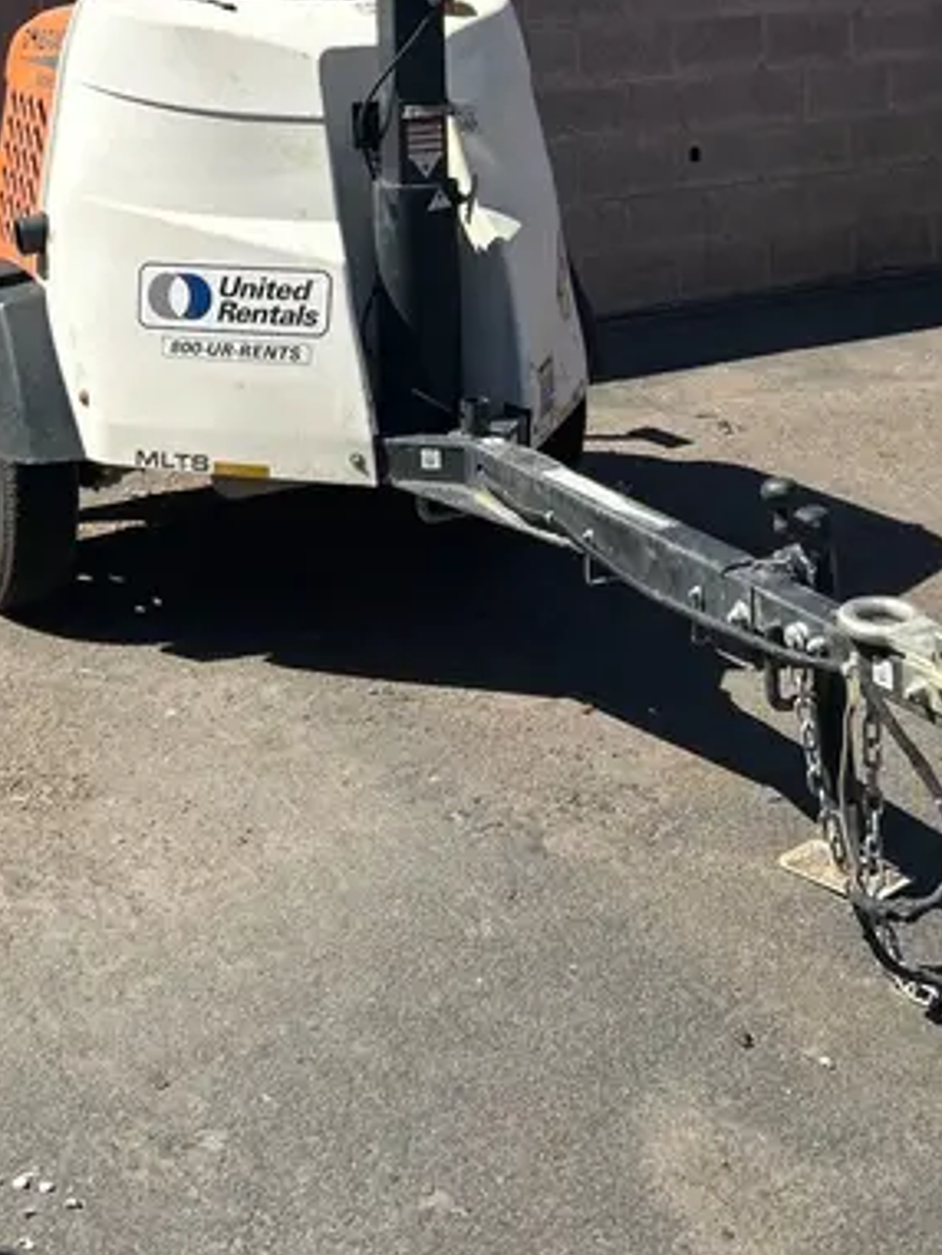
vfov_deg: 36.1
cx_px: 474
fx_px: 1813
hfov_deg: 29.1
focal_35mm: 50
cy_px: 147
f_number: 1.5
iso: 50
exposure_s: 1/4630
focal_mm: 5.7
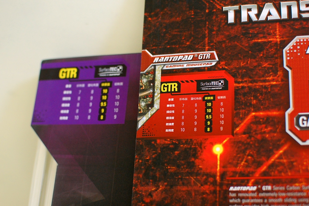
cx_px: 154
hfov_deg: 37.9
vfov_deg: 25.7
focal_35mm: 52
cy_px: 103
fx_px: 451
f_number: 2.5
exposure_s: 1/60
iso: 800
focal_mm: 35
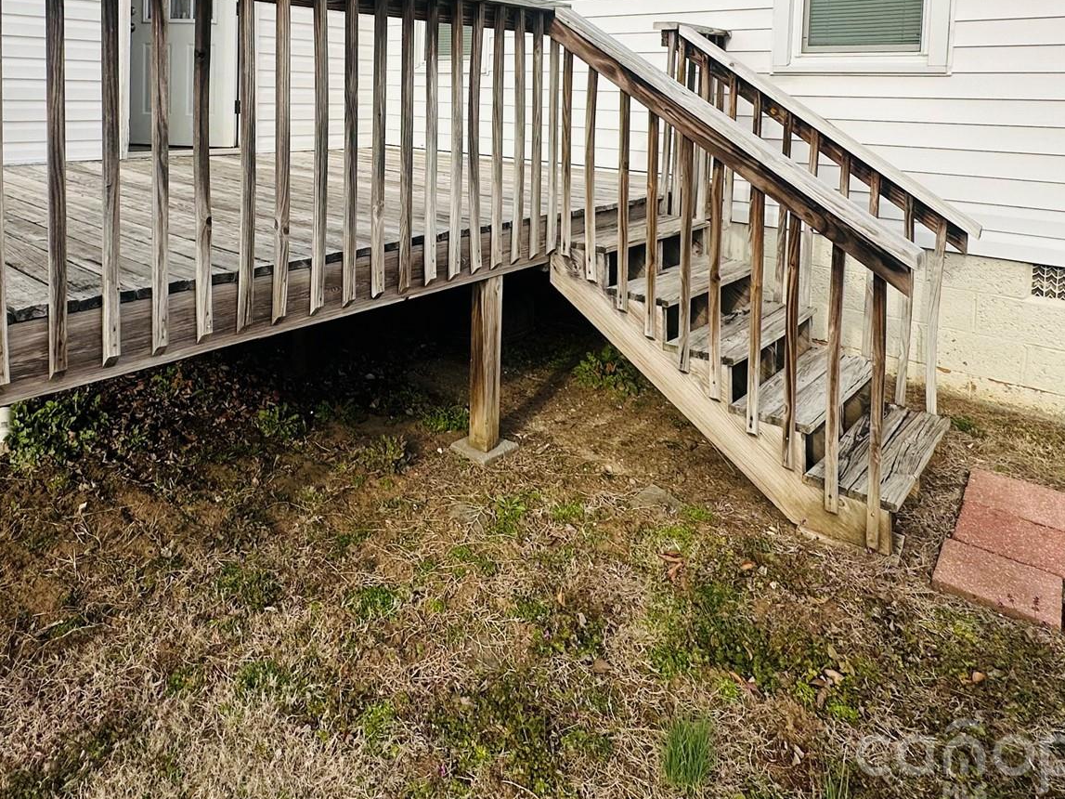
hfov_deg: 68.8
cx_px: 430
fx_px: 769
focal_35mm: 25
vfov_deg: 50.4
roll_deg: -2.1
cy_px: 123
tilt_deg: -1.8
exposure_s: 1/1221
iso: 40
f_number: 2.2
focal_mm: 2.22
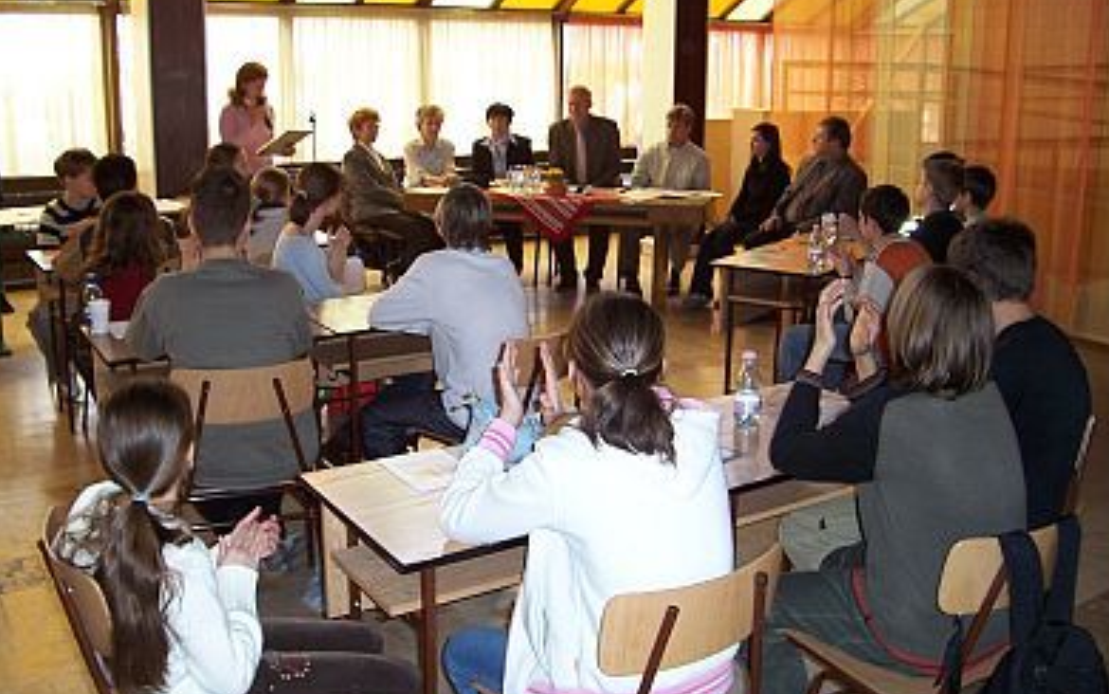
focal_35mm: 37
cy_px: 296
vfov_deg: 34.4
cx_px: 546
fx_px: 1119
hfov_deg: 52.7
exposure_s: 1/60
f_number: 2.7
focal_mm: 5.6
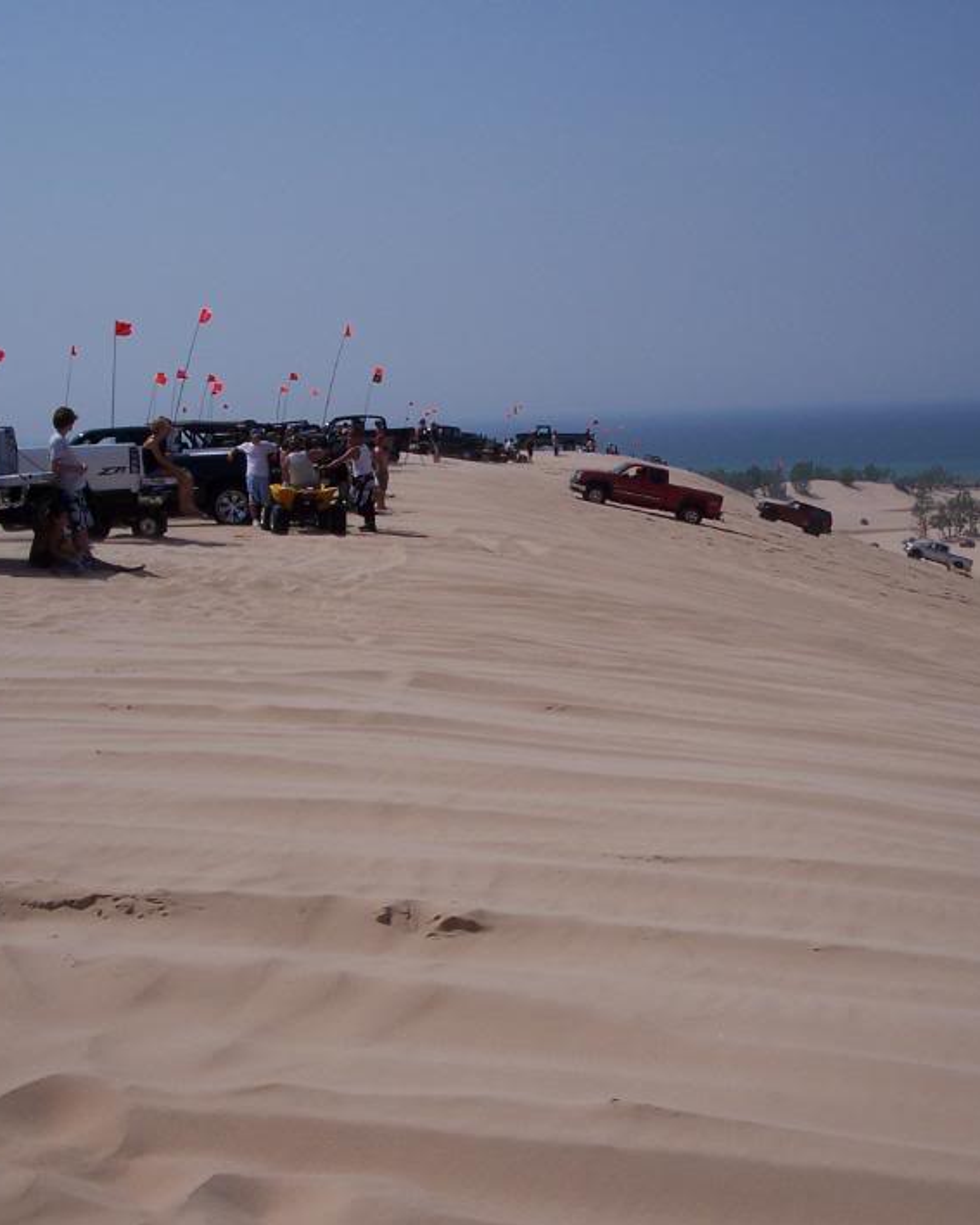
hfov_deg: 27.5
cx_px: 586
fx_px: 1994
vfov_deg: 34.2
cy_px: 622
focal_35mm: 55
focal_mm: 8
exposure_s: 1/1500
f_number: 5.6
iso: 100
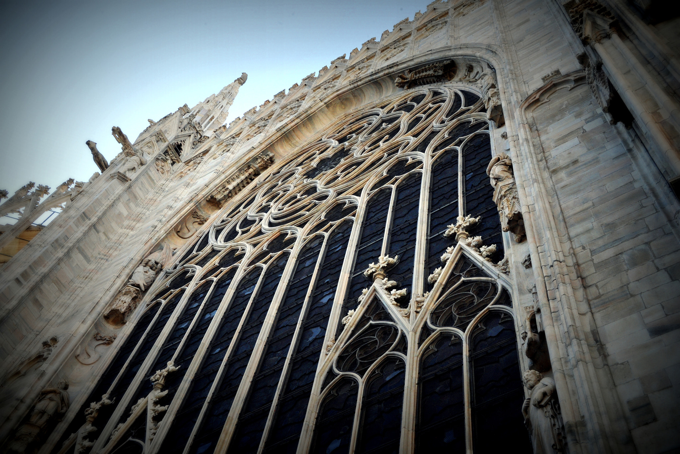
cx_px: 340
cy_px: 227
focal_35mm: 45
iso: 3200
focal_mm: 45
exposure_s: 1/1000
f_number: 16
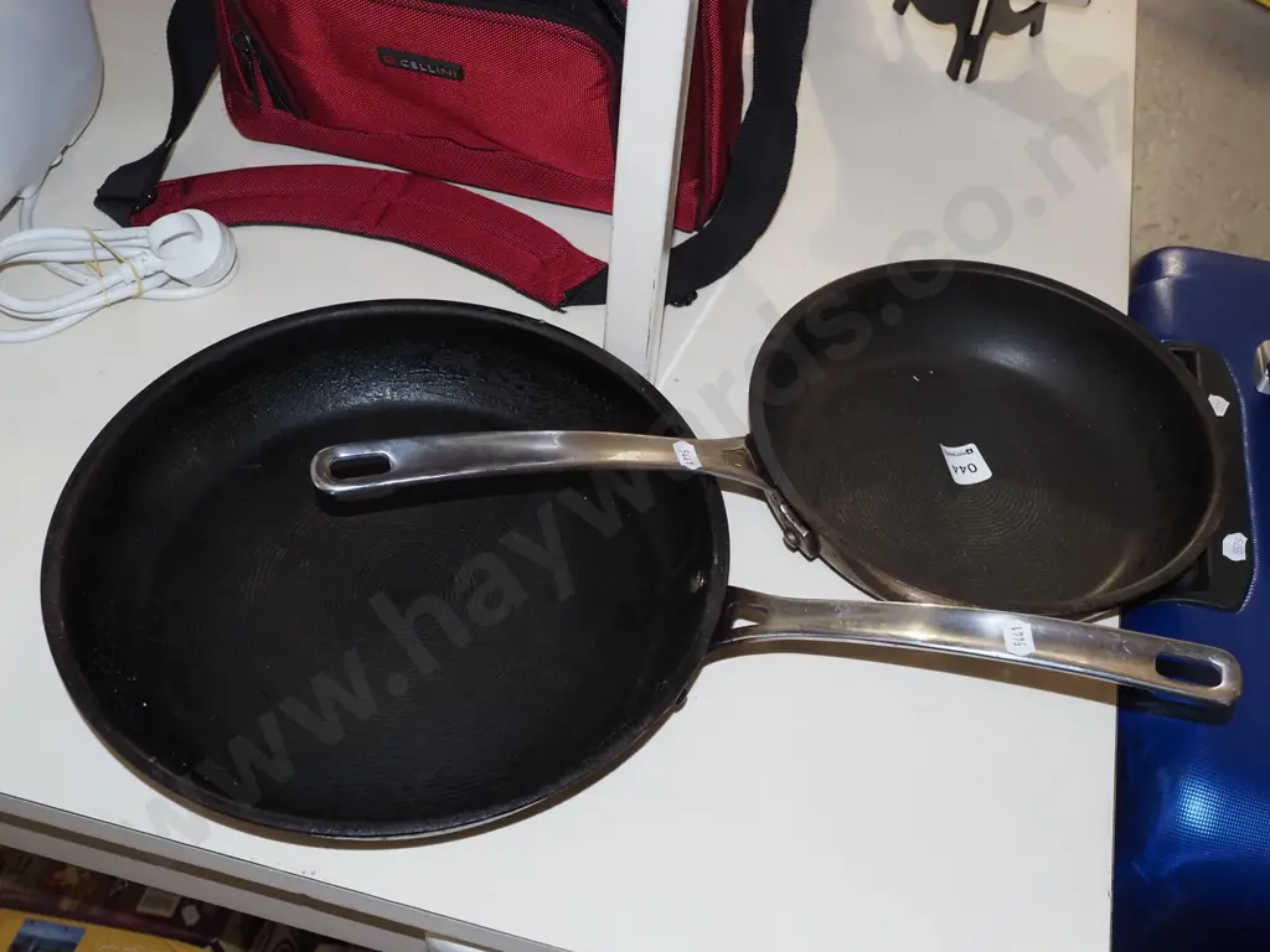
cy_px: 476
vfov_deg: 37.7
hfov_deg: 49.0
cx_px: 635
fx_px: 1394
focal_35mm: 38
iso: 2500
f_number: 5.6
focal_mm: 19
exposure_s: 1/60
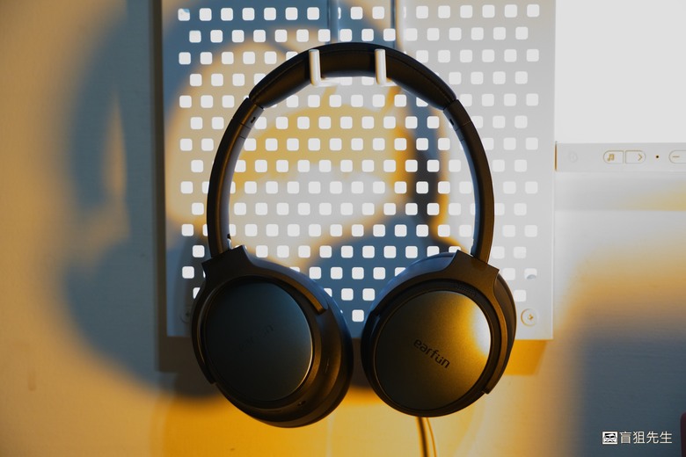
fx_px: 1400
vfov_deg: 18.5
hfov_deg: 27.5
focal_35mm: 74
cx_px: 343
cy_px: 228
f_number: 5
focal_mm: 49
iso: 2000
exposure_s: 1/60
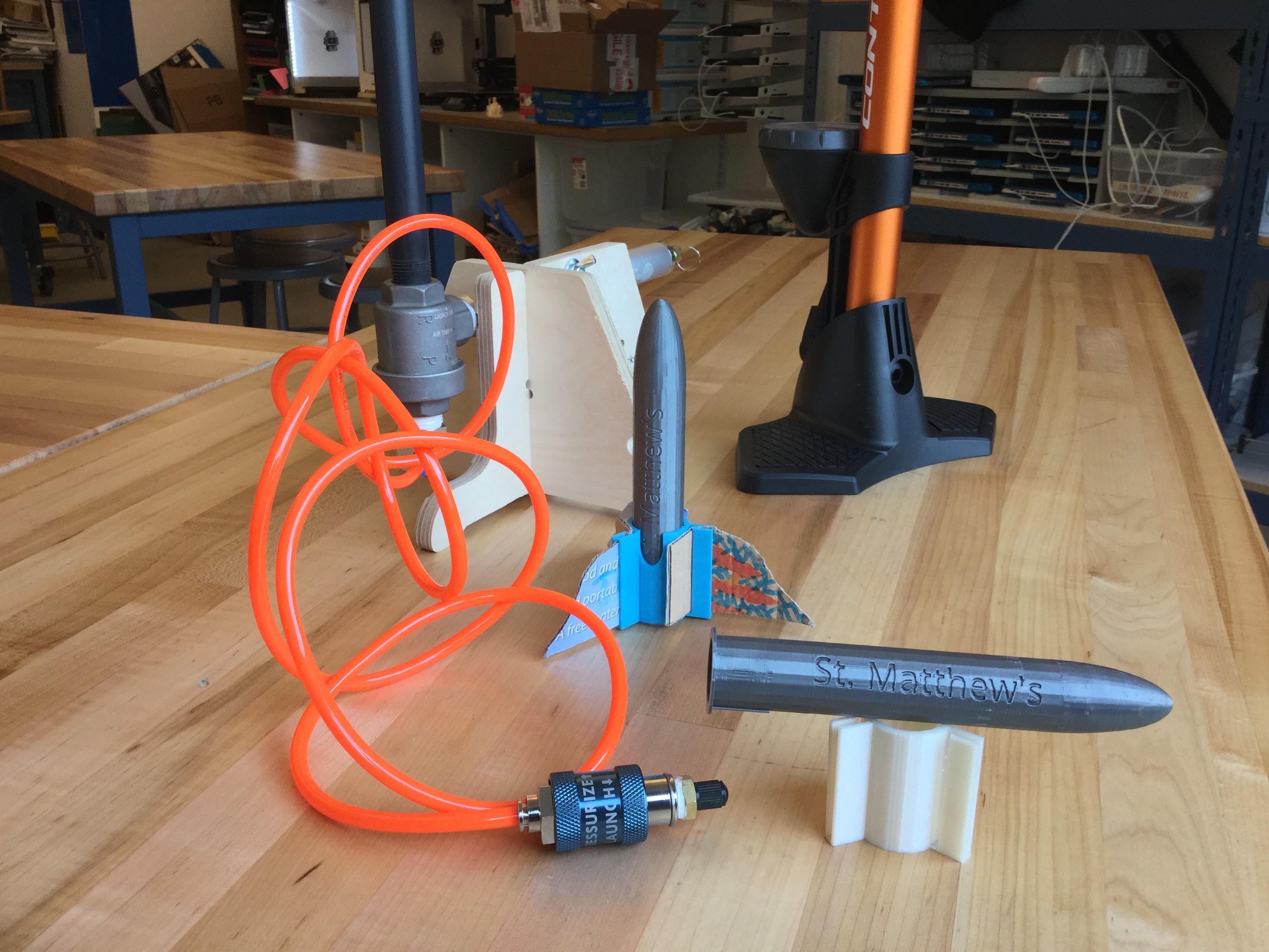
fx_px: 1136
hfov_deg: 58.4
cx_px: 634
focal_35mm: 31
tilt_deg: -23.4
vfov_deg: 45.4
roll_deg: -0.4
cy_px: 476
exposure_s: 1/120
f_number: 2.4
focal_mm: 3.3
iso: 40
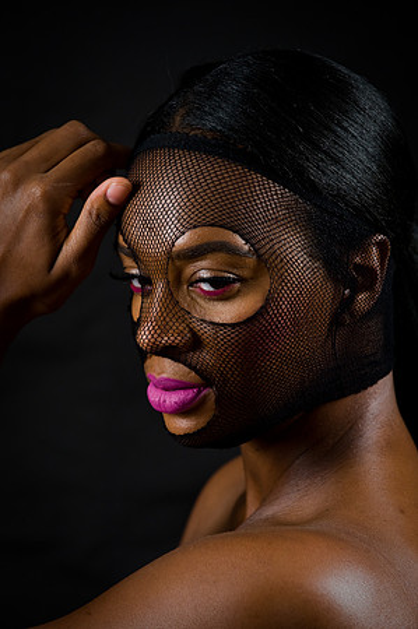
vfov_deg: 10.3
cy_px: 314
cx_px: 209
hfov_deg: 6.9
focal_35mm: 200
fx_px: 3491
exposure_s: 1/125
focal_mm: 200
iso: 200
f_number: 5.6
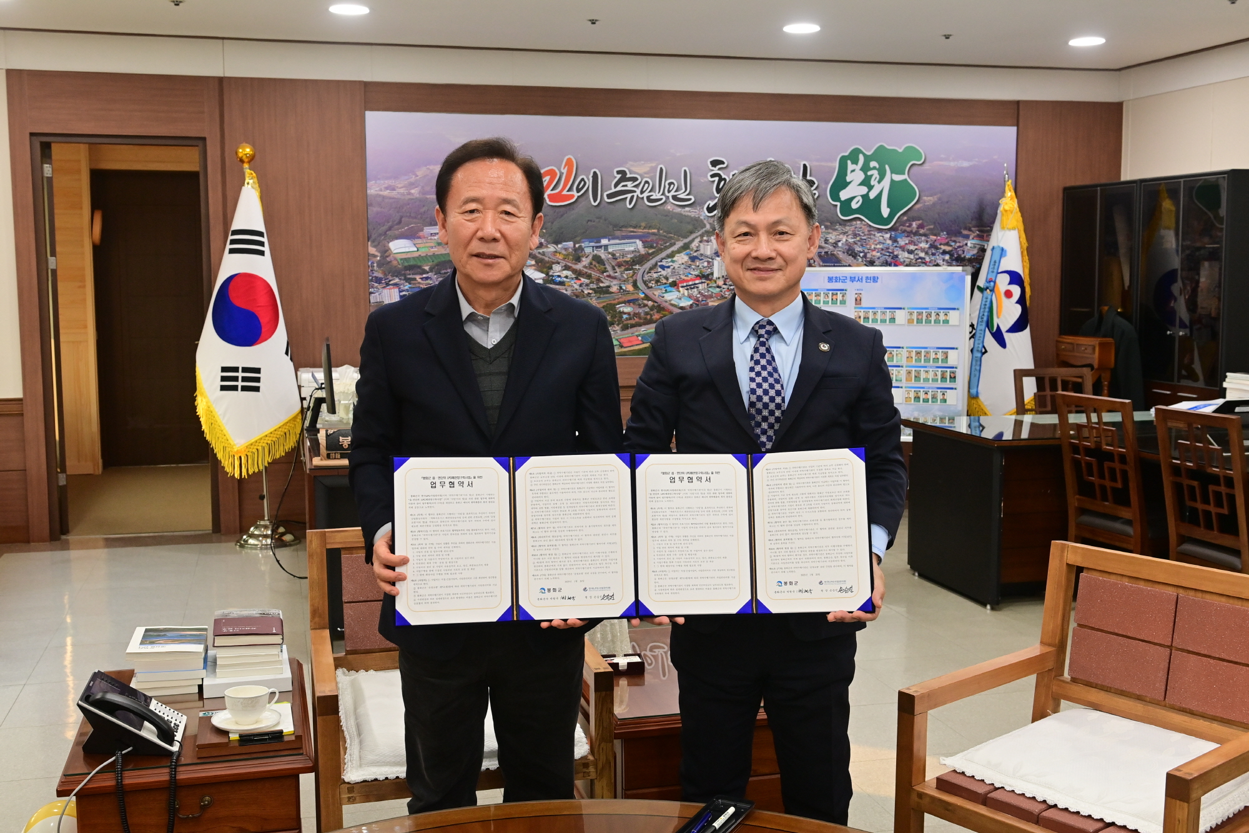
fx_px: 1318
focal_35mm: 38
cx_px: 624
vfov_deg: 35.0
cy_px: 416
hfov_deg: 50.7
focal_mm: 38
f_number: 6.3
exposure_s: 1/160
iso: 2500
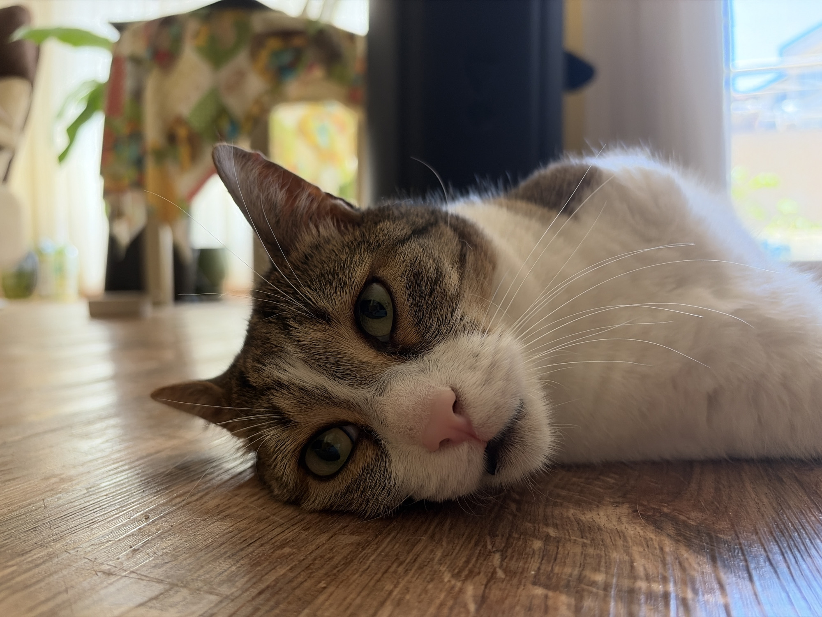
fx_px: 617
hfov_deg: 67.3
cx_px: 411
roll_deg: +1.6
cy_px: 308
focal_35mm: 26
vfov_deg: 53.1
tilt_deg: -1.9
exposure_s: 1/60
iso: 160
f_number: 1.6
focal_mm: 5.96
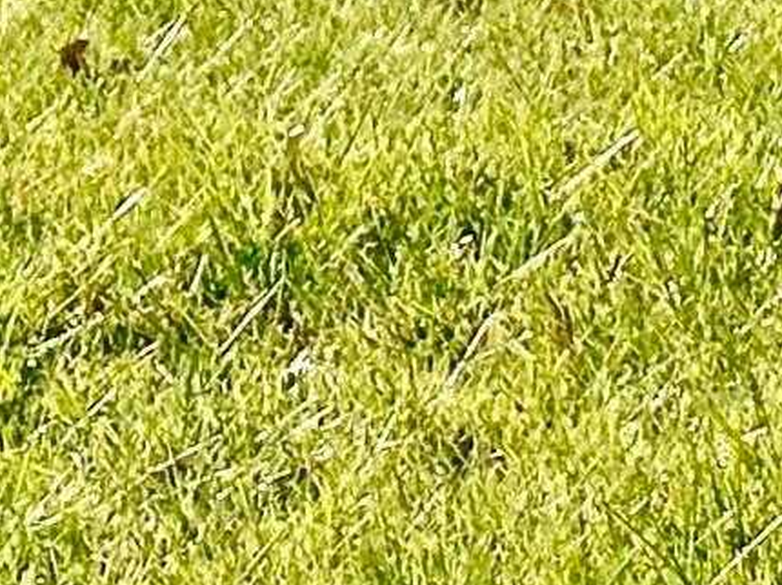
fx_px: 7564
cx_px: 660
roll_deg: -0.5
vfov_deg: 4.2
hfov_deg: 5.9
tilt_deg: +4.3
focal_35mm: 335
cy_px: -1307
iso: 64
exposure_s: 1/7634
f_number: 1.78
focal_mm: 6.86
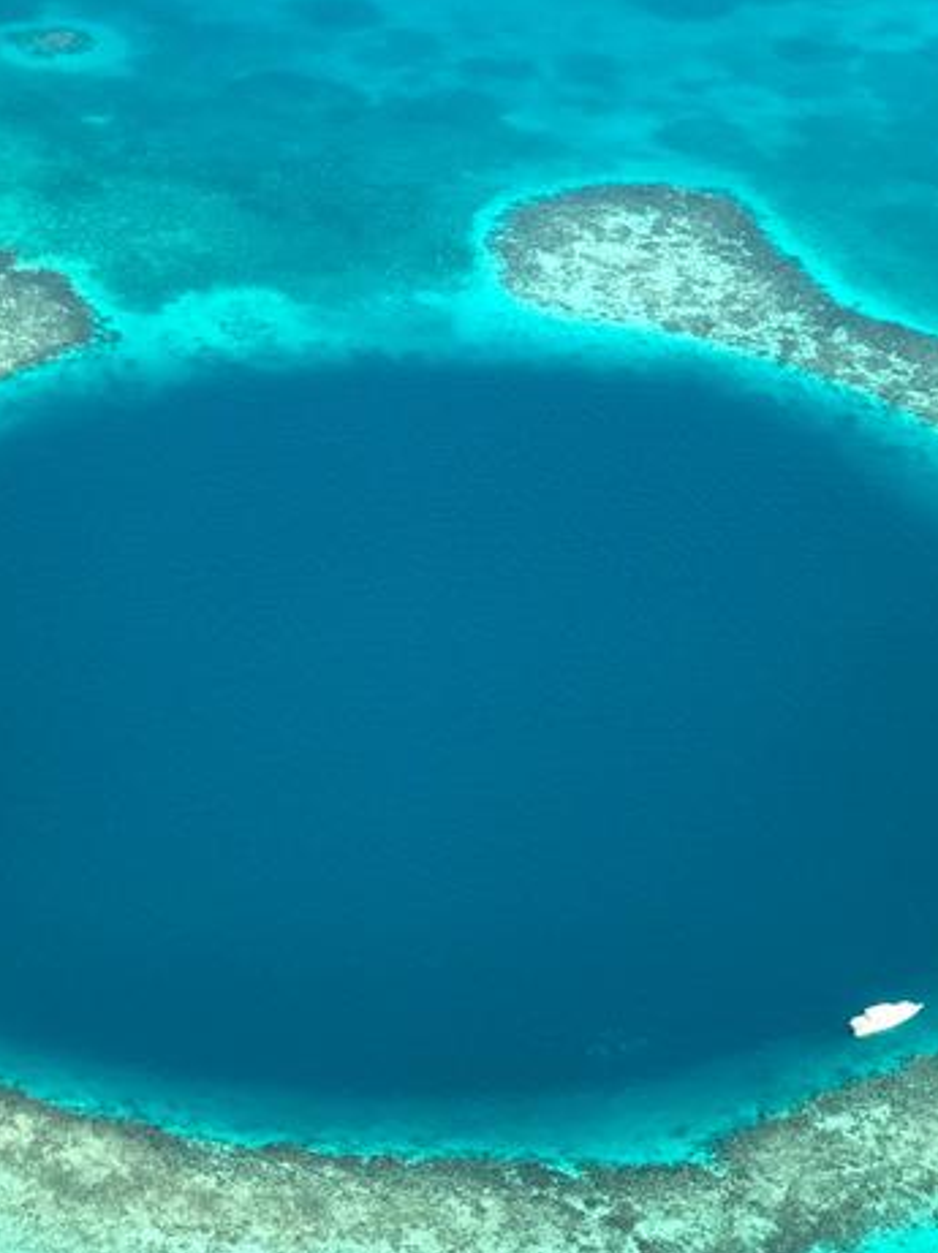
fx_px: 3582
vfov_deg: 19.8
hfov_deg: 14.9
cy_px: 489
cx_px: 266
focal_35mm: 99
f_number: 2.8
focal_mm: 6.6
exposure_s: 1/458
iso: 20
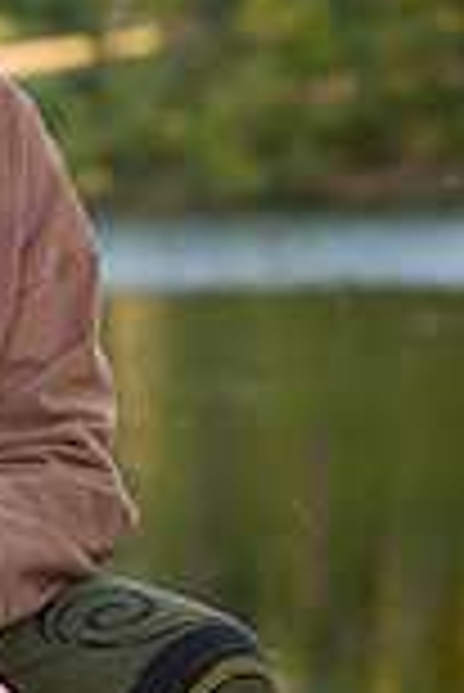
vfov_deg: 6.7
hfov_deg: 4.5
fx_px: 5922
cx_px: -149
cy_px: 252
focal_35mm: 307
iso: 400
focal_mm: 105
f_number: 5
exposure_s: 1/640
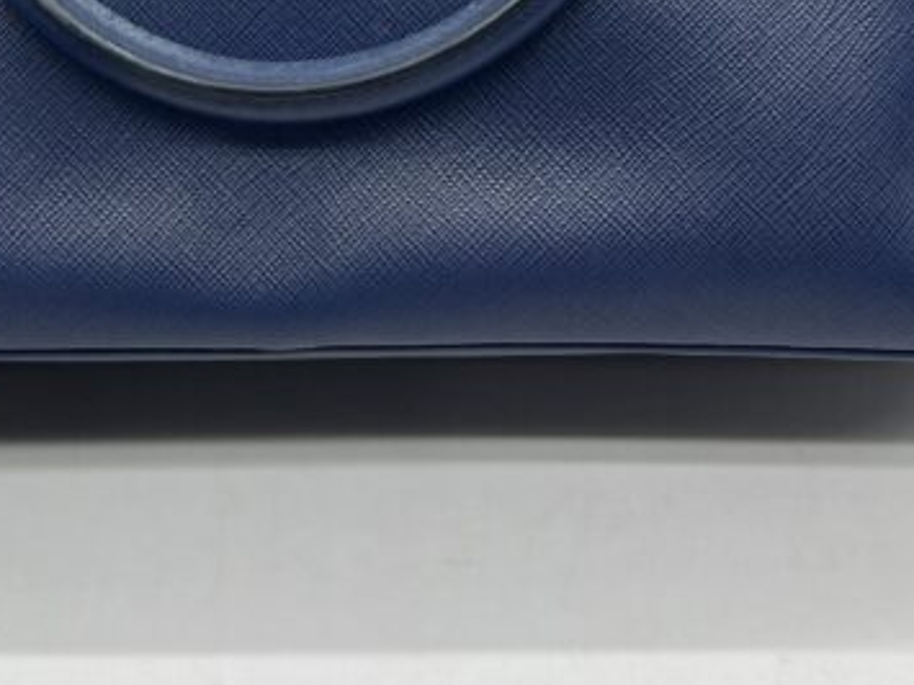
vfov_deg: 18.2
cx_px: 296
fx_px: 1980
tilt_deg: -32.2
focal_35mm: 75
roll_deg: +1.8
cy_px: -227
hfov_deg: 25.8
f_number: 1.5
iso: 40
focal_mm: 5.7
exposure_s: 1/177
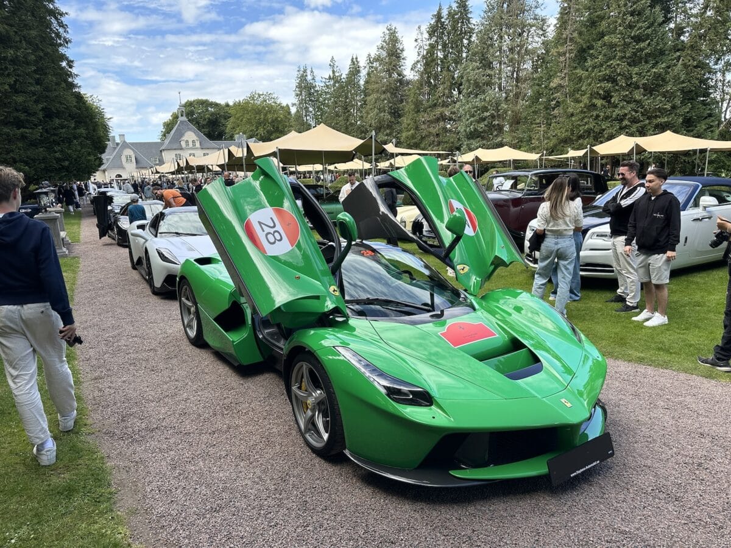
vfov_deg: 56.8
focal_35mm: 24
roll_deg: +4.2
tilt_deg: -10.4
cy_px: 274
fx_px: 507
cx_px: 366
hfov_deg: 71.6
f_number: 1.78
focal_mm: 6.86
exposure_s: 1/918
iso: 80
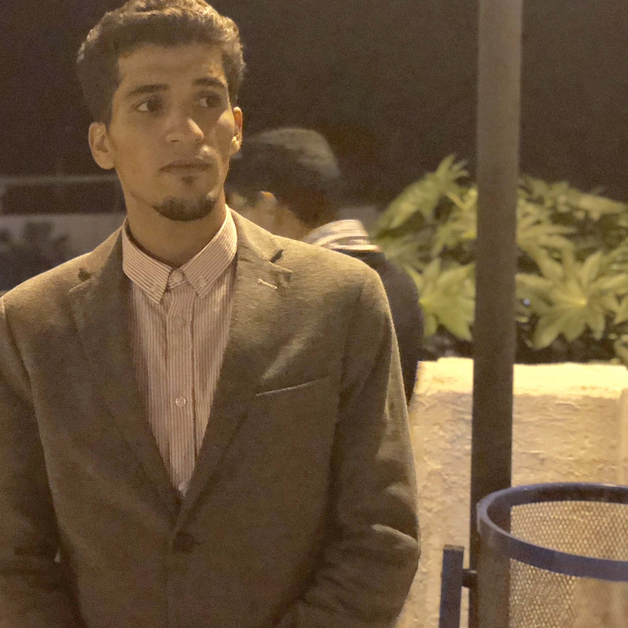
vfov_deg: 23.0
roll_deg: +0.4
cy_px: 246
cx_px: 356
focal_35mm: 75
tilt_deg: -4.9
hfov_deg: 23.0
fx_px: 1539
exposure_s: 1/9
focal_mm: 6
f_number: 2.4
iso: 160
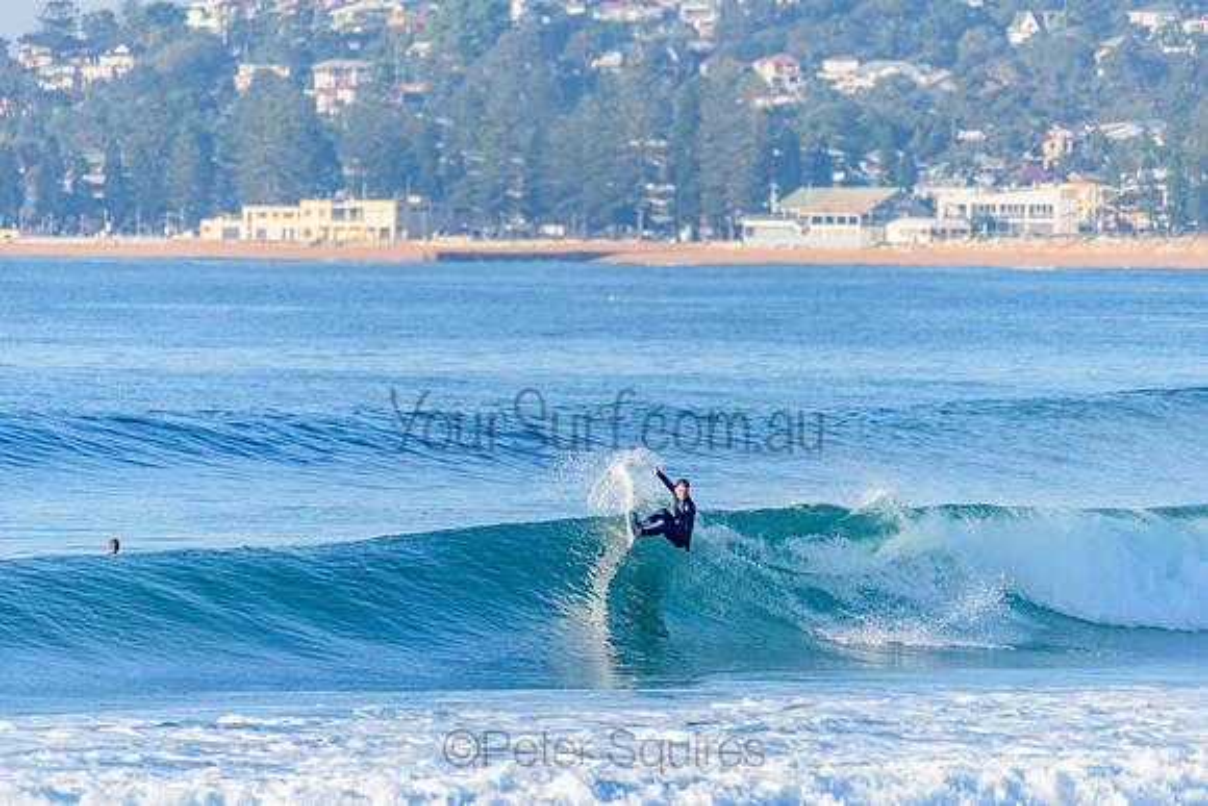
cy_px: 403
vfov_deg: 2.8
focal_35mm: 500
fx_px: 16781
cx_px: 604
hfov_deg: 4.1
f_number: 5.6
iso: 320
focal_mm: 500
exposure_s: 1/2000
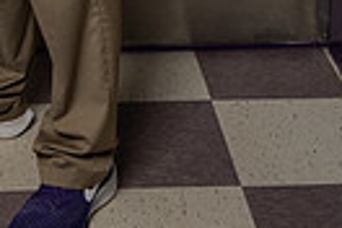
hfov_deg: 15.2
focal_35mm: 133
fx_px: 1263
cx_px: 16
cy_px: -298
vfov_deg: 9.3
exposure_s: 1/250
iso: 250
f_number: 5.6
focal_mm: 39
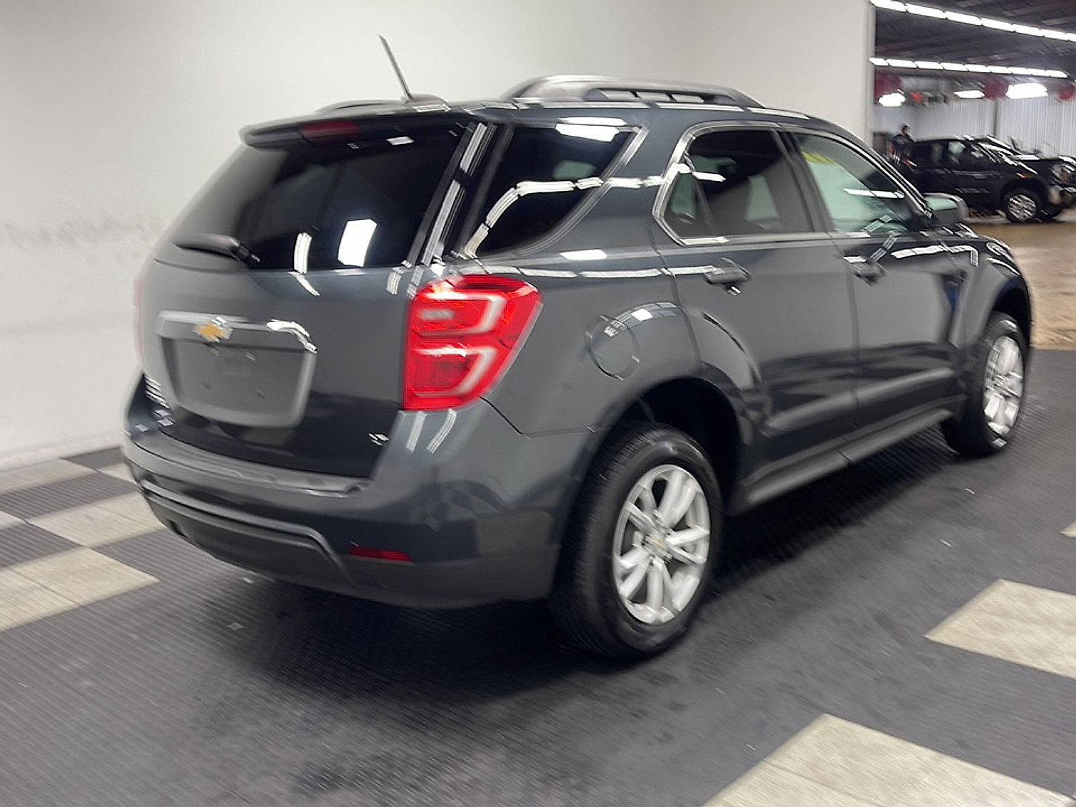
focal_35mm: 28
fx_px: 870
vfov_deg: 49.7
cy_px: 404
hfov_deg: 63.4
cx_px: 538
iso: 50
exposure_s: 1/40
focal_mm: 5.1
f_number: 1.6
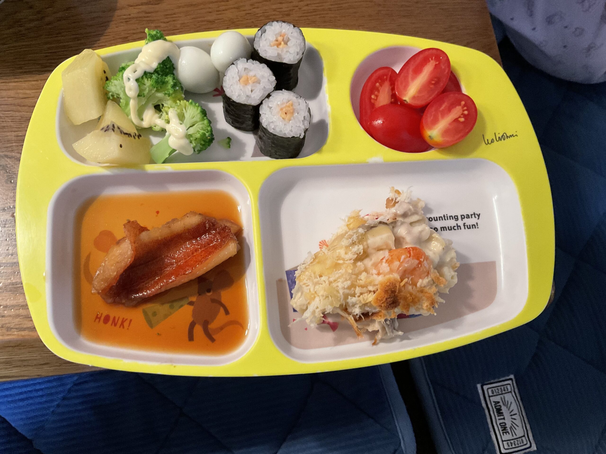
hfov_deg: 61.7
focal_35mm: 29
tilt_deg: -73.5
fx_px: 508
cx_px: 303
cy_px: 227
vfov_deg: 48.2
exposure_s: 1/50
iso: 200
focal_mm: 3
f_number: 1.8
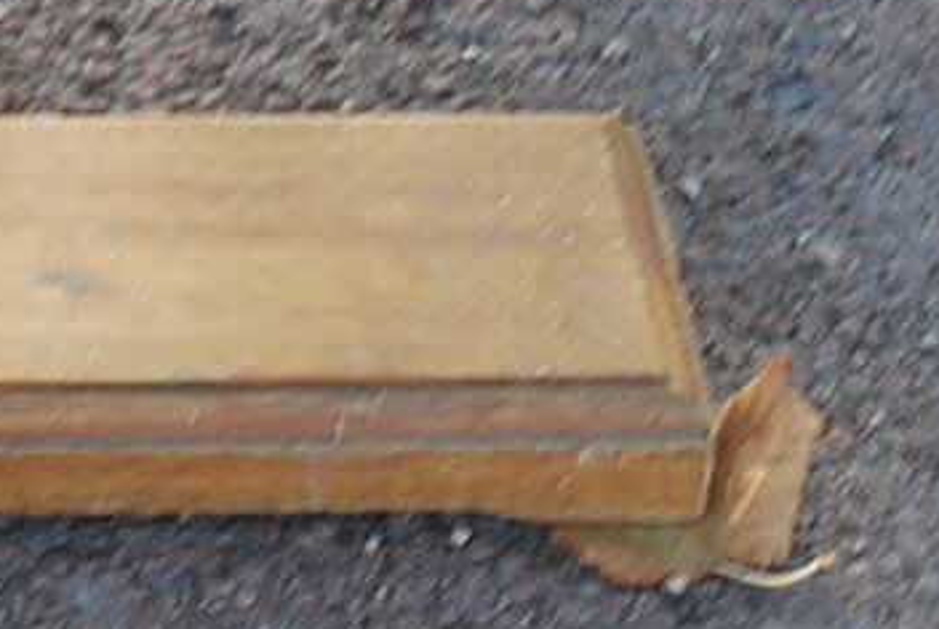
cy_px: -275
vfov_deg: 5.2
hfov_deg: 7.6
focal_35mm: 264
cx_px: -680
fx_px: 6898
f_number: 4.8
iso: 200
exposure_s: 1/50
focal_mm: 32
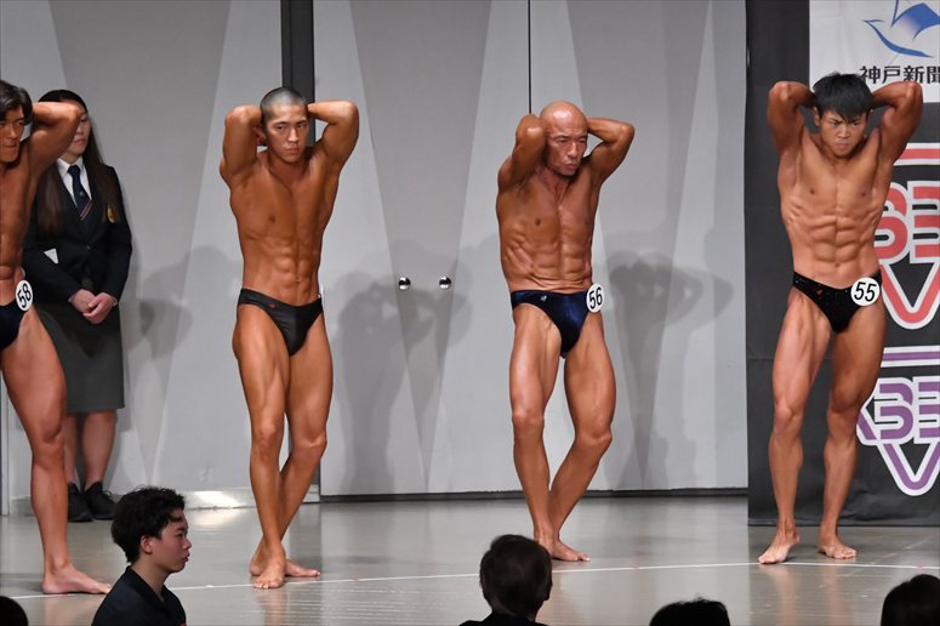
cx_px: 470
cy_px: 313
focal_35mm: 202
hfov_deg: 10.2
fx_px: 5272
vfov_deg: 6.8
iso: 6400
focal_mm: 135
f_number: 5.6
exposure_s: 1/400
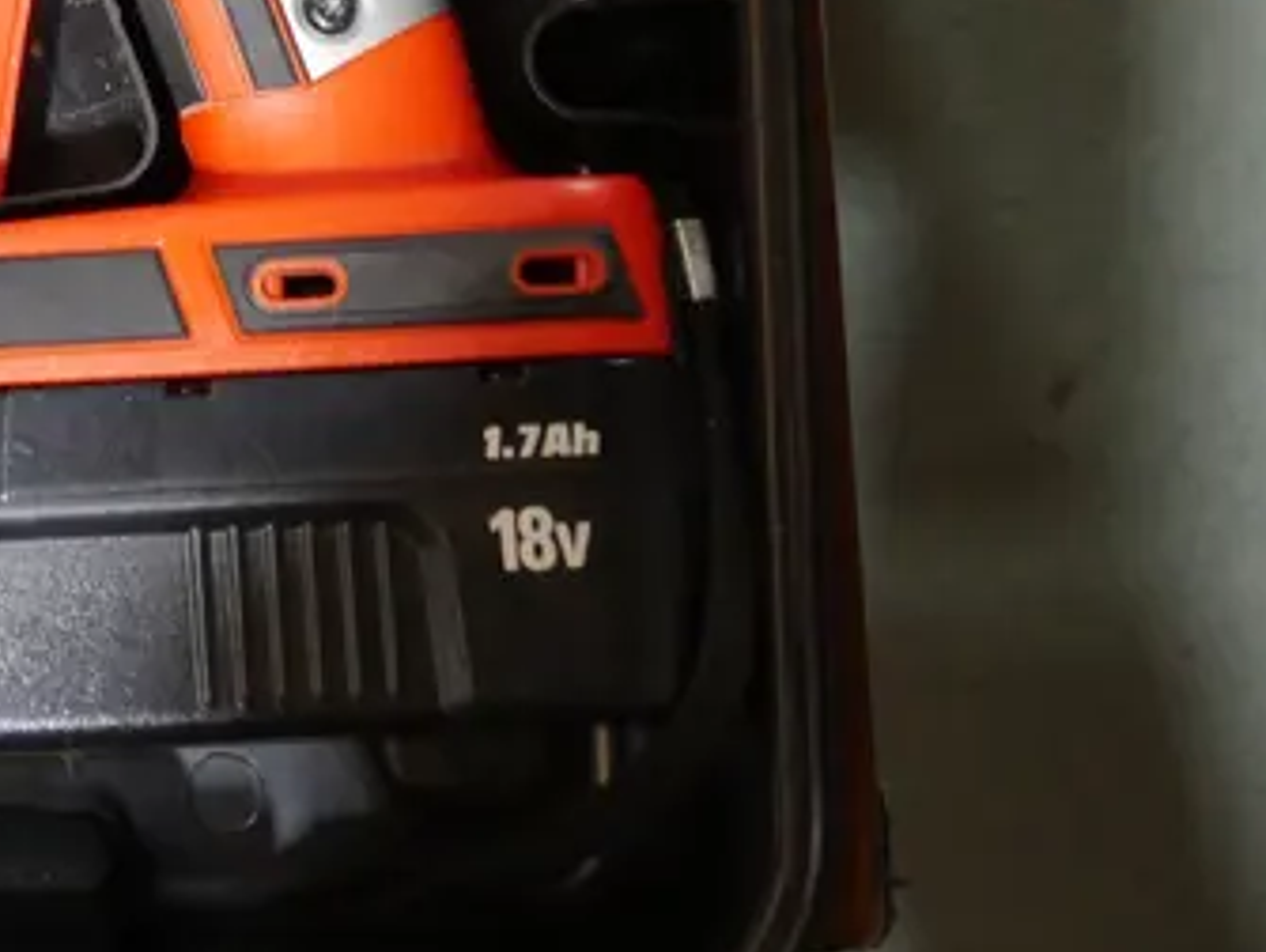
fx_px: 4027
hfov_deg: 17.2
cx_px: -166
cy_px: -474
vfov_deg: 12.8
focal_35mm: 110
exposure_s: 1/60
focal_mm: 18
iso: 640
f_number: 4.5
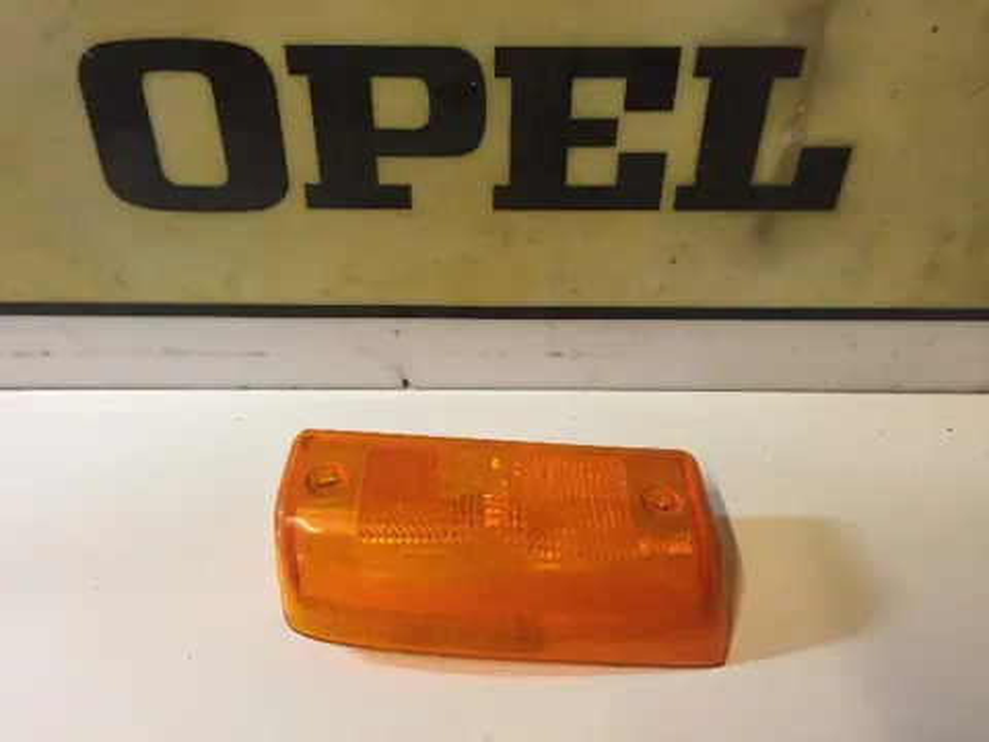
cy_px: 371
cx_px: 494
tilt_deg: -40.9
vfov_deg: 48.2
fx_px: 829
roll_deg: -3.8
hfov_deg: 61.7
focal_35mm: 29
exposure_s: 1/33
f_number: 2.2
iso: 250
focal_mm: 4.15
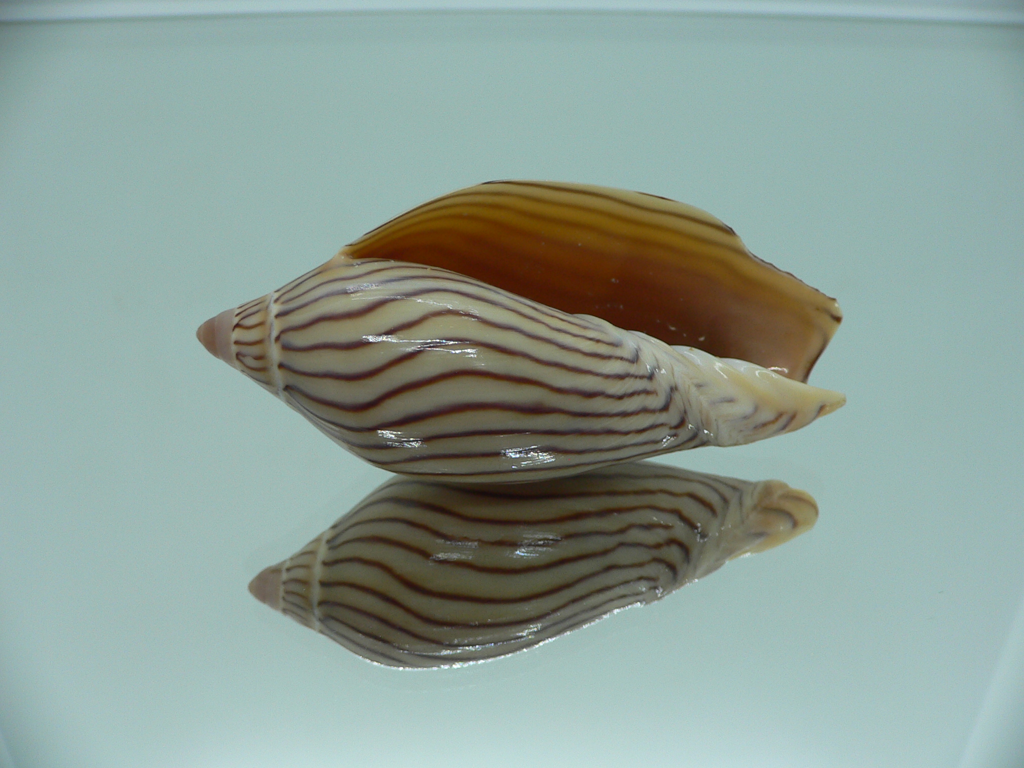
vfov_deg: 40.7
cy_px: 384
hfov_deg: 52.6
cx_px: 512
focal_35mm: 35
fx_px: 1035
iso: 80
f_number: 2.8
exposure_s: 1/60
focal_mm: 4.6
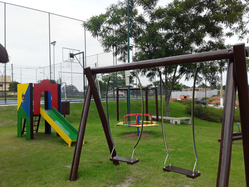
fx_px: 223
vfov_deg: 45.4
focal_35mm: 31
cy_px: 94
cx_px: 124
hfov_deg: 58.4
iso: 40
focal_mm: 3.3
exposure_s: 1/685
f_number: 2.2
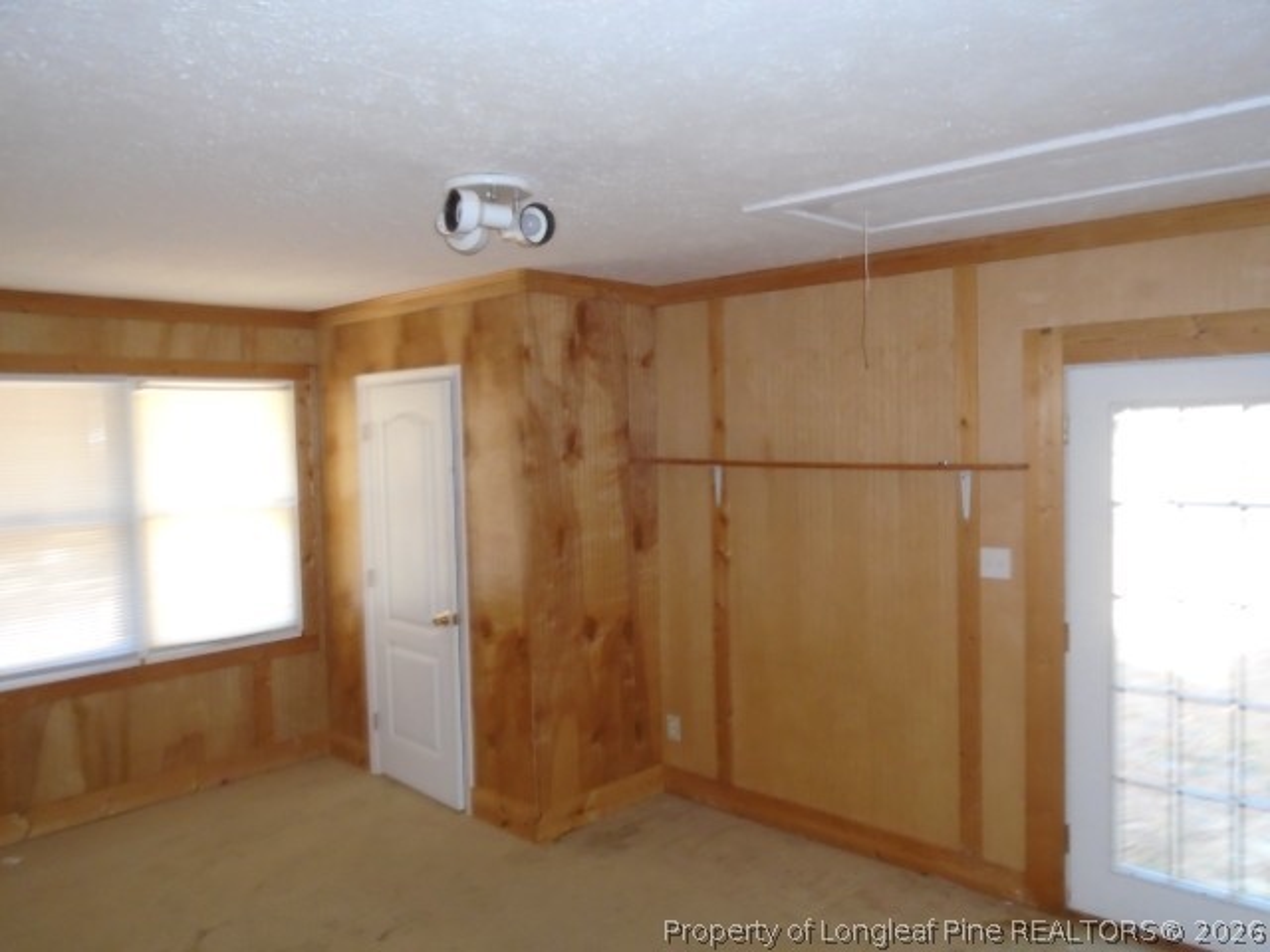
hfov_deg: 67.3
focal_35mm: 26
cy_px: 476
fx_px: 954
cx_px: 635
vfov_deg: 53.1
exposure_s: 1/30
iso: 400
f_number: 3.2
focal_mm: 4.6
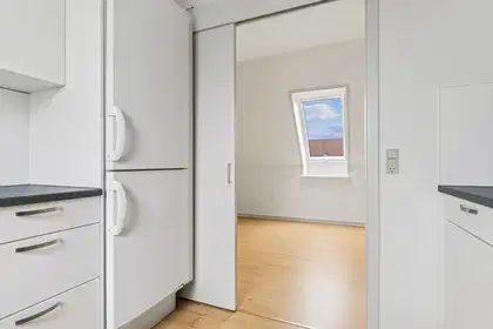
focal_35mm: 18
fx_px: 246
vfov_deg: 67.4
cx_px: 246
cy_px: 164
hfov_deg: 90.0
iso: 200
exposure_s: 1/8
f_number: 8
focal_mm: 12
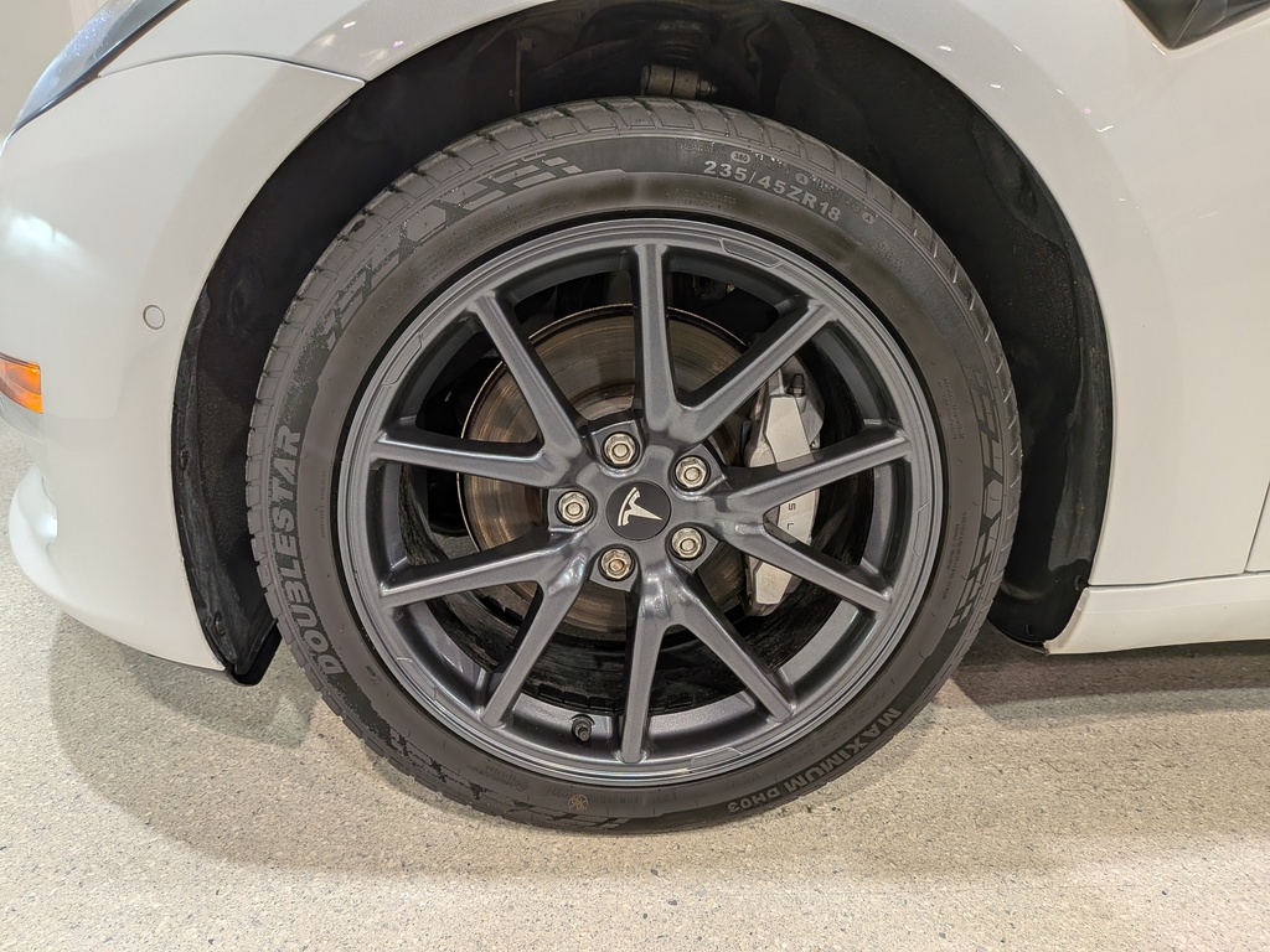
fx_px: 881
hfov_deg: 71.6
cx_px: 635
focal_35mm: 24
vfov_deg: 56.8
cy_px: 476
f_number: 1.7
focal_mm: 4.53
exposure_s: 1/250
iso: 29
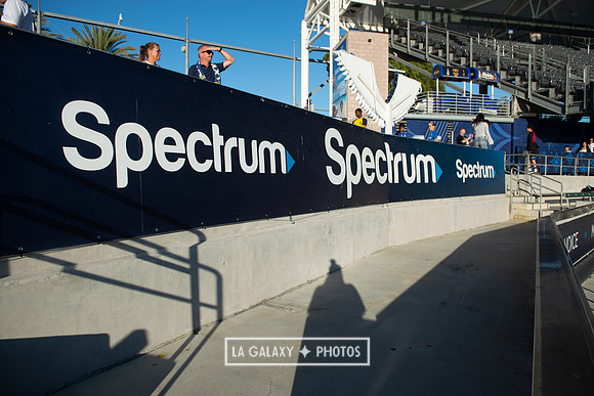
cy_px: 198
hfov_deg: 73.7
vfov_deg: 53.2
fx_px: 396
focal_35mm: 24
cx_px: 297
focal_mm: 24
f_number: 4.5
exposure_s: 1/2000
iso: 200
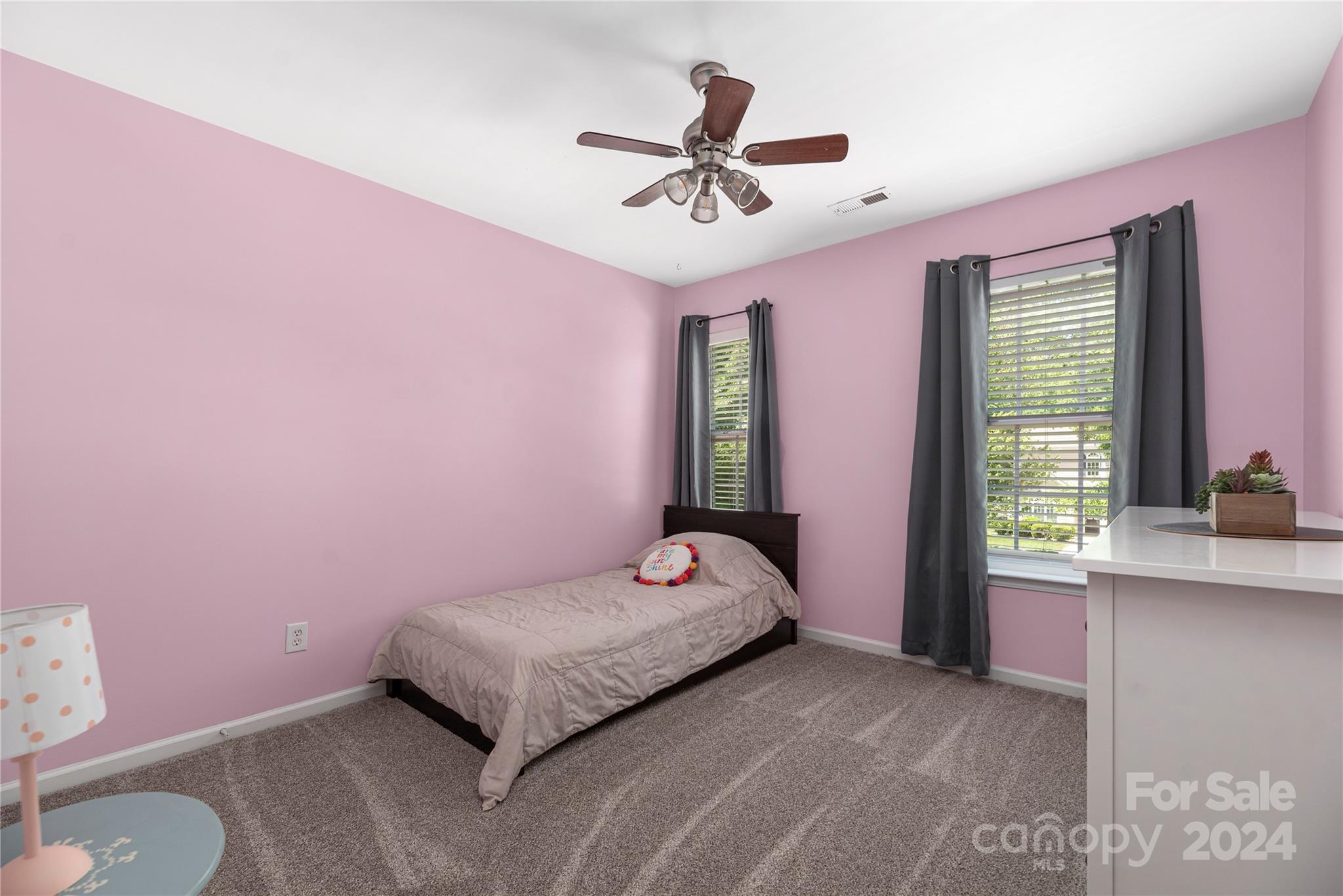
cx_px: 672
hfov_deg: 104.2
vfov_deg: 81.2
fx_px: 522
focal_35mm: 14
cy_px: 448
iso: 320
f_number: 6.3
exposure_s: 1/40
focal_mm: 14
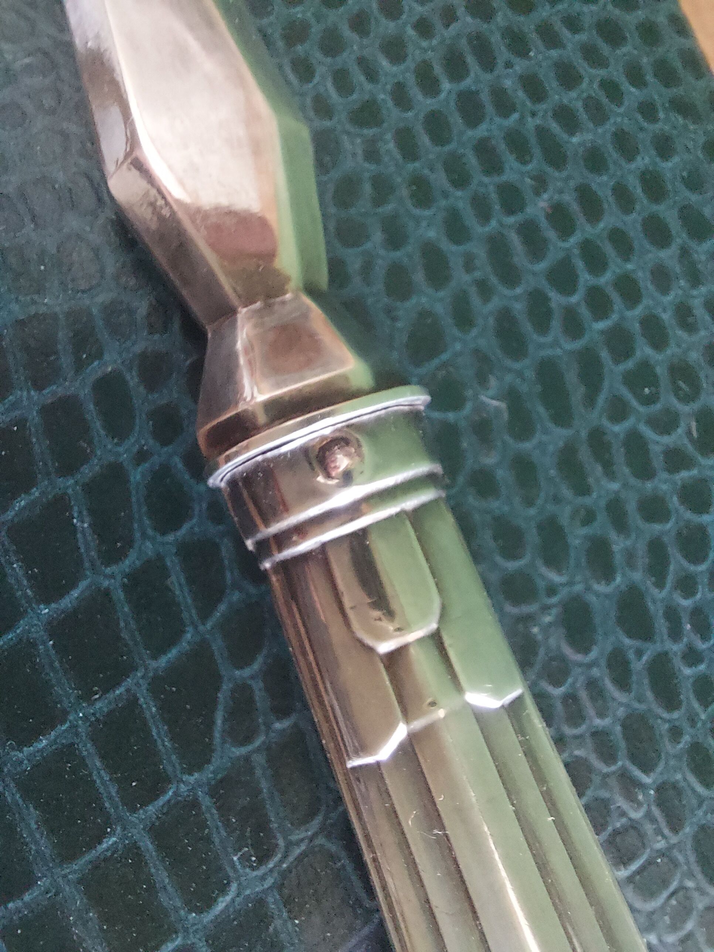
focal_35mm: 25
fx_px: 688
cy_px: 476
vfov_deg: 69.4
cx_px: 357
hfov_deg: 54.9
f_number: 2.4
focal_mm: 2.13
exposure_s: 1/30
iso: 250
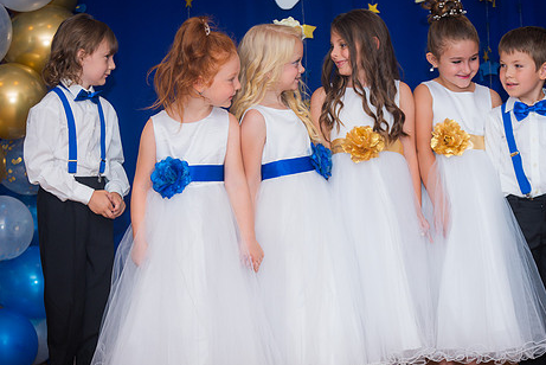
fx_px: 1335
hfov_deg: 23.1
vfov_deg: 15.6
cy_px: 204
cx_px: 306
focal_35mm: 88
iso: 320
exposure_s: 1/200
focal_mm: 70
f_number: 3.5
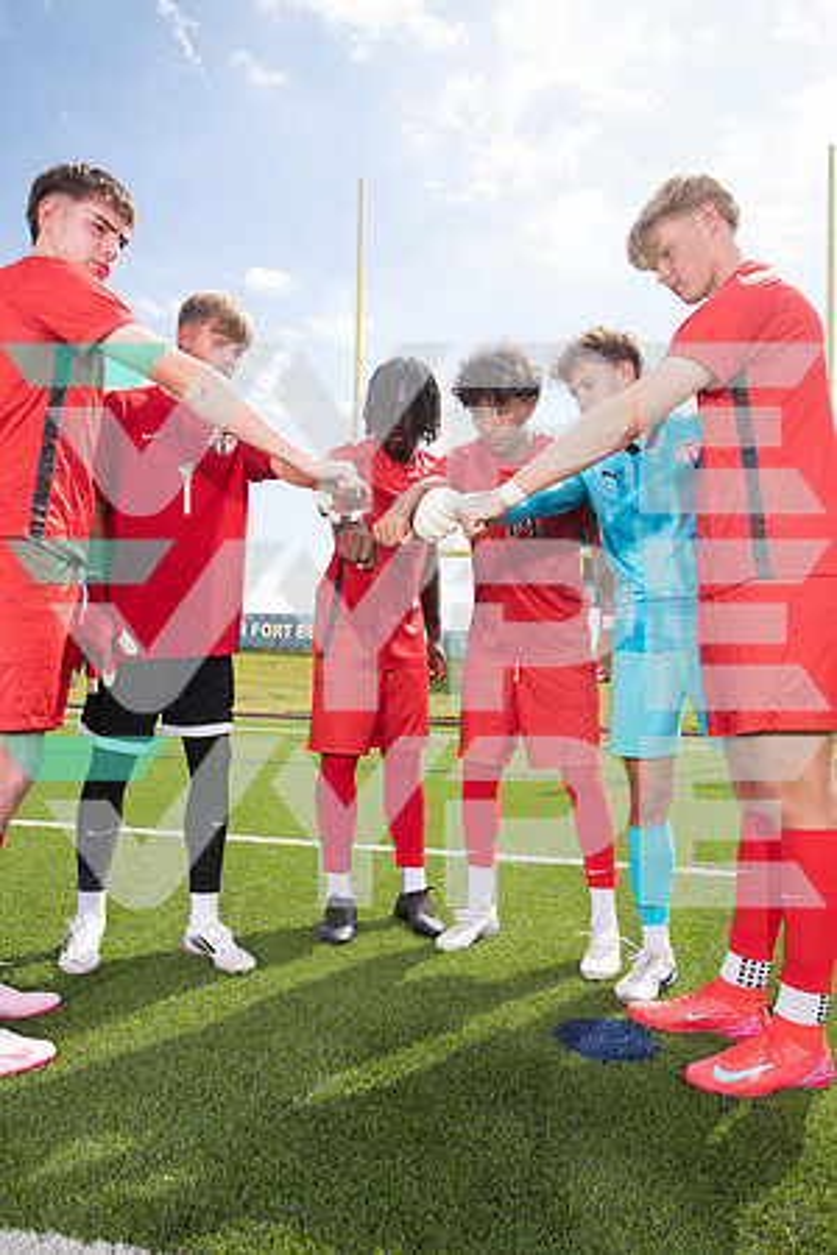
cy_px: 628
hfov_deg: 53.1
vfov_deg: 73.7
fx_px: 837
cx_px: 418
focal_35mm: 24
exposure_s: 1/400
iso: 125
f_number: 7.1
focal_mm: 24
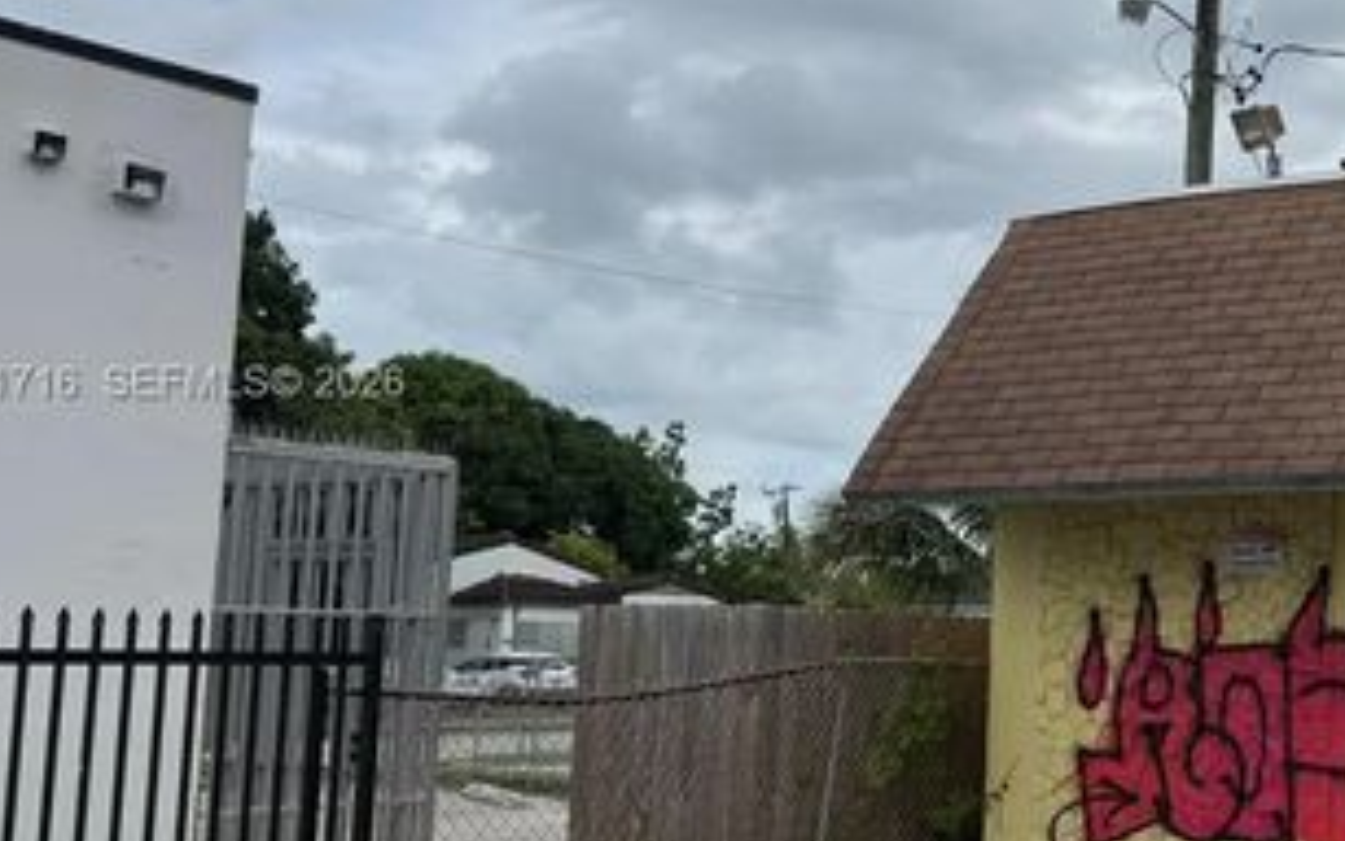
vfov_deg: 24.4
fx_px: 1943
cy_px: 385
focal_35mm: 53
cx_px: 1262
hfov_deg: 35.5
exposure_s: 1/6173
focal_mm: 6.76
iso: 80
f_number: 1.78
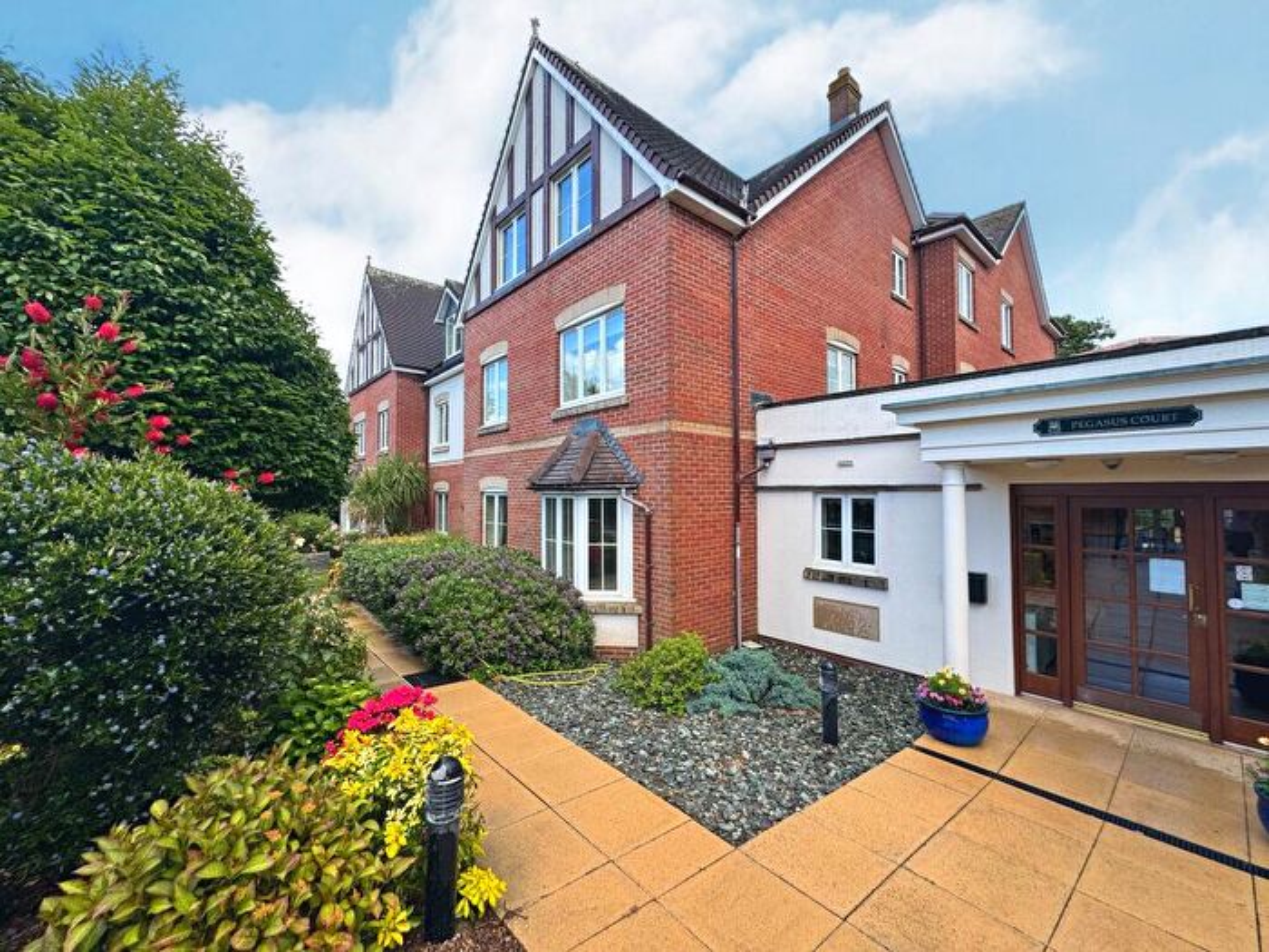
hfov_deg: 102.1
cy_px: 476
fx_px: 513
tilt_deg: +0.2
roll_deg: -0.3
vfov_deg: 85.7
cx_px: 634
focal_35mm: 14
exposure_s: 1/325
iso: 40
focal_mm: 2.22
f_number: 2.2
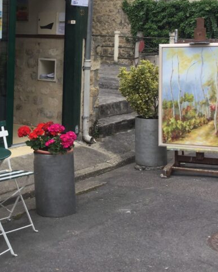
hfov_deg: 23.2
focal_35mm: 64
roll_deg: -1.5
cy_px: 70
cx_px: 23
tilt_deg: -4.3
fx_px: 516
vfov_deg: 29.1
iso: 25
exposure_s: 1/460
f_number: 2.4
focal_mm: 3.3
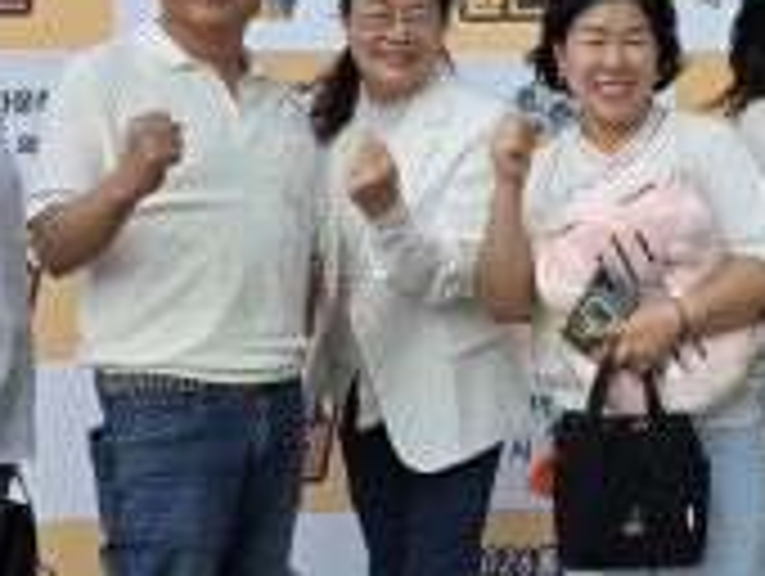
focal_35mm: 81
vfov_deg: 18.2
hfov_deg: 24.0
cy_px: 230
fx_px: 1793
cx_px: 513
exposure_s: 1/3143
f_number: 1.7
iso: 80
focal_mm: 6.3
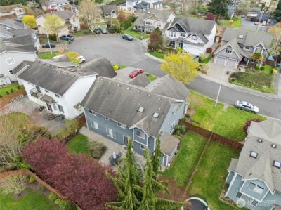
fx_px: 195
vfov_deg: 56.7
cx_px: 140
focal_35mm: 24
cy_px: 105
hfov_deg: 71.7
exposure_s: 1/160
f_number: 2.8
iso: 120
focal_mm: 12.3
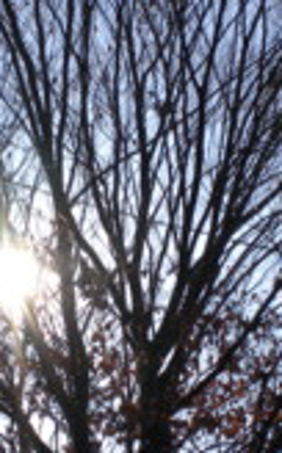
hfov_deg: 12.7
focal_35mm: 102
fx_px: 1259
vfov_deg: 19.8
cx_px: 30
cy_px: 459
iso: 80
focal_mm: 6.3
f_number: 4.6
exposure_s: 1/992
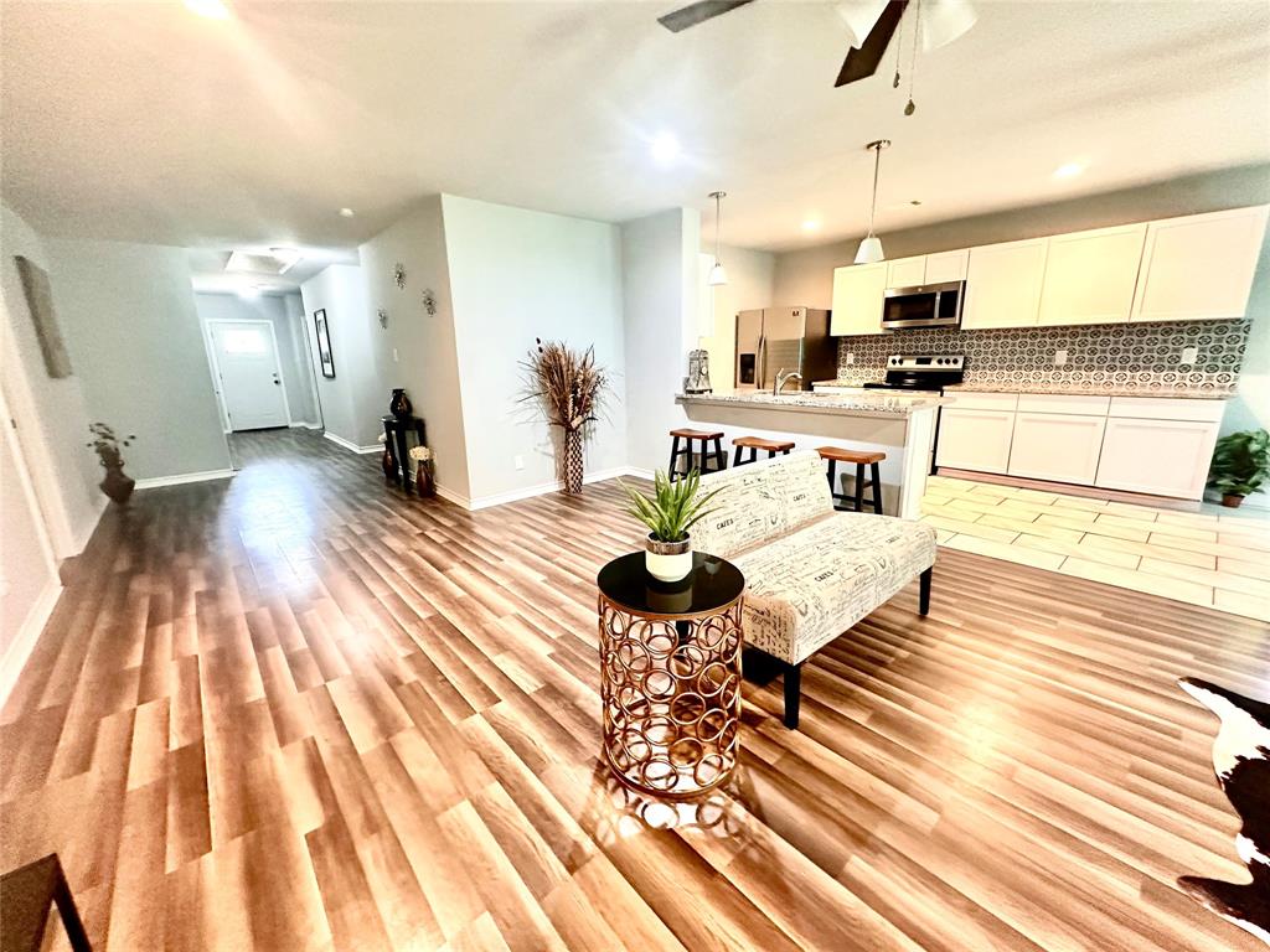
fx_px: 514
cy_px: 476
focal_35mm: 14
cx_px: 635
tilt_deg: -13.6
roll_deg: +1.8
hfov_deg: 102.1
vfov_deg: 85.7
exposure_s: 1/60
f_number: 2.2
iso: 640
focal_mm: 2.22
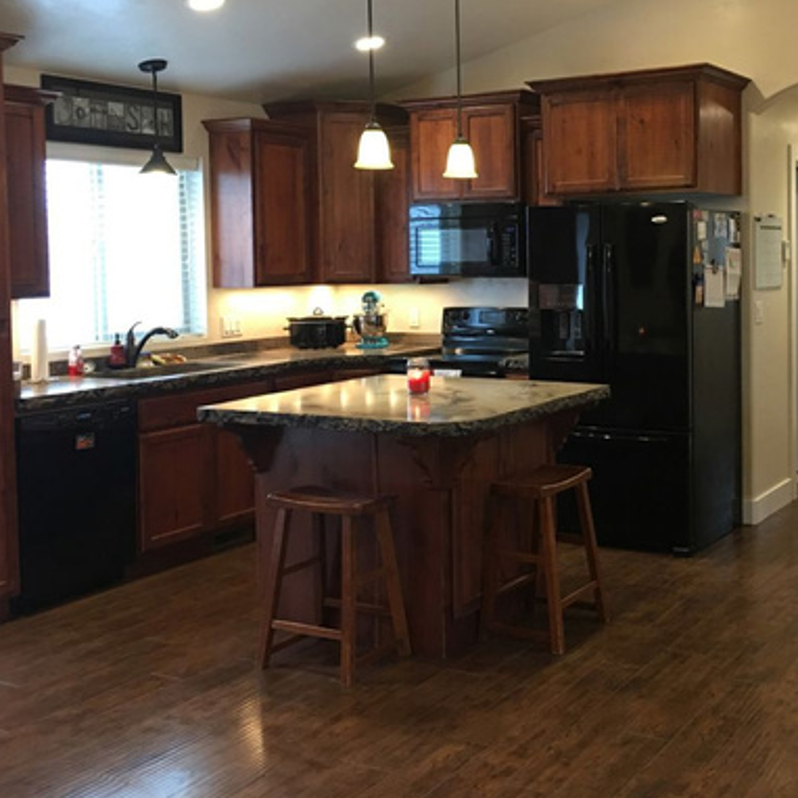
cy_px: 307
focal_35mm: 43
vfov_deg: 39.0
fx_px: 1122
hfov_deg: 38.5
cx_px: 566
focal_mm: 4.15
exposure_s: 1/15
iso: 64
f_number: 2.2
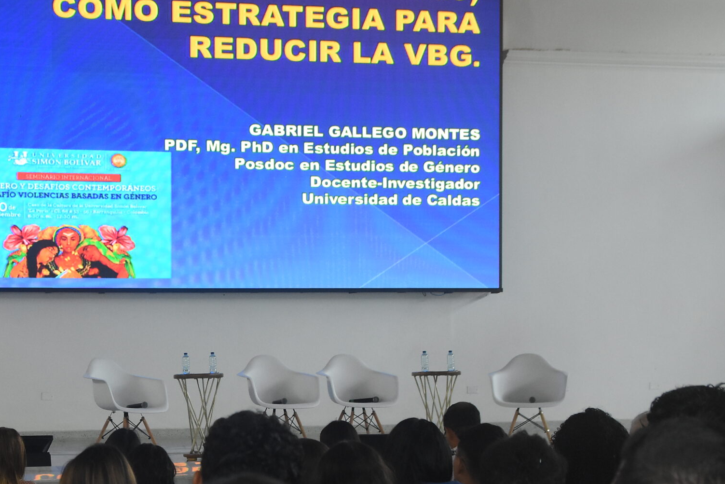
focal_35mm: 92
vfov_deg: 14.8
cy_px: 341
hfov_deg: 21.8
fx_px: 1853
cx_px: 114
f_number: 5
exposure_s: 1/100
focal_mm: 36
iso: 1600
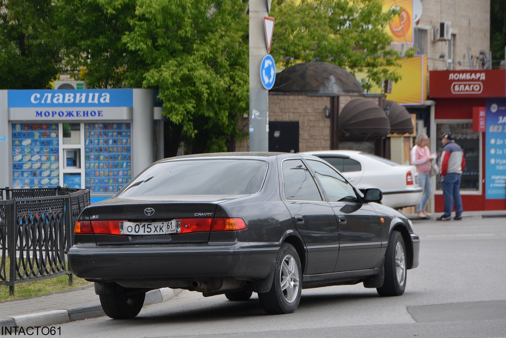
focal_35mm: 158
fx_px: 2214
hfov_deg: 13.0
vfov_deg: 8.7
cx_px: 253
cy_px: 169
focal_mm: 105
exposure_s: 1/1000
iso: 640
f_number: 5.3
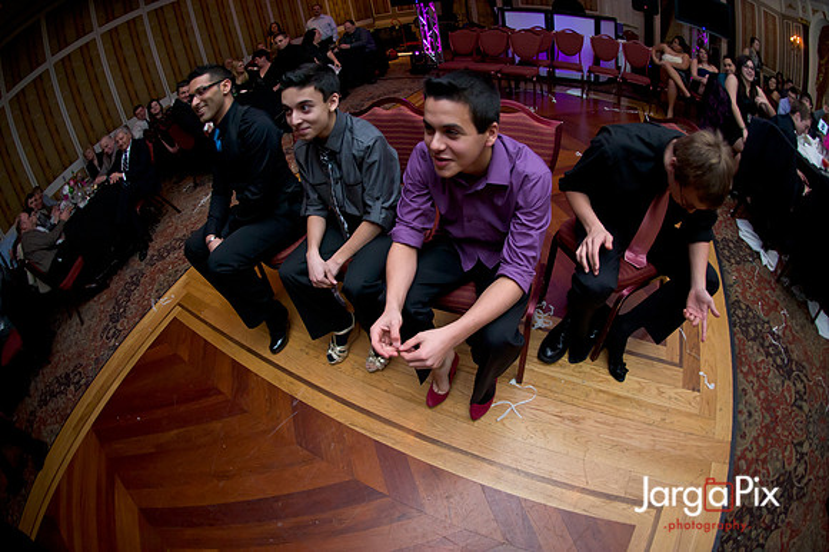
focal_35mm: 16
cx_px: 414
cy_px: 276
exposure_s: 1/160
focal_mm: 16
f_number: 3.2
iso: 3200
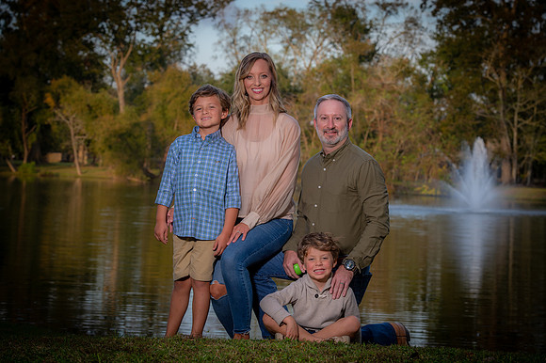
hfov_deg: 19.5
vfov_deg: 13.0
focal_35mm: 105
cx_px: 273
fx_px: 1592
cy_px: 182
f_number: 8
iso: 400
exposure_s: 1/160
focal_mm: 105
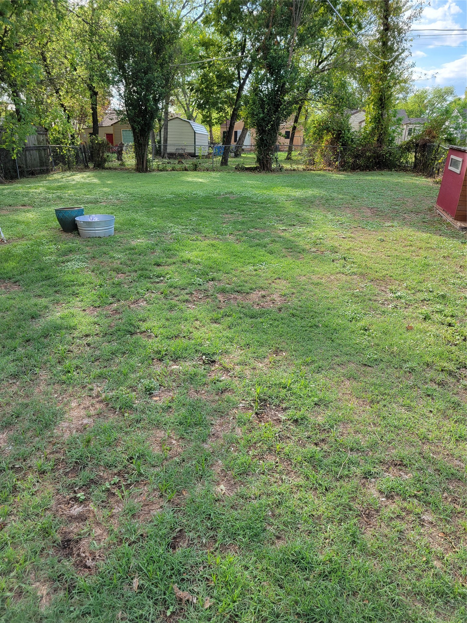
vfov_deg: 67.3
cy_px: 312
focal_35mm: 26
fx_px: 468
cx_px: 234
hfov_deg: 53.1
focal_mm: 5.4
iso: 40
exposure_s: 1/557
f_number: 1.8
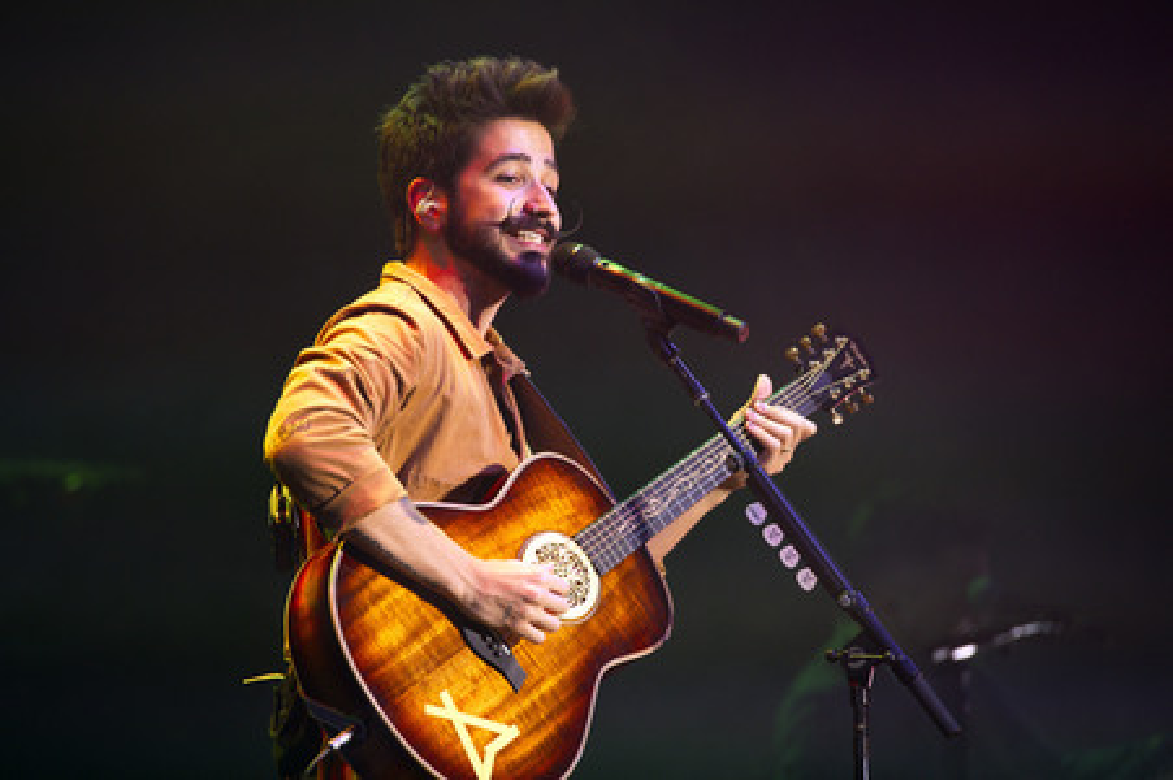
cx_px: 586
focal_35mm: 300
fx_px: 9768
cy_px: 390
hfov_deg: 6.9
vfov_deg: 4.6
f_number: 4
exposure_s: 1/500
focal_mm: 300
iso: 1600
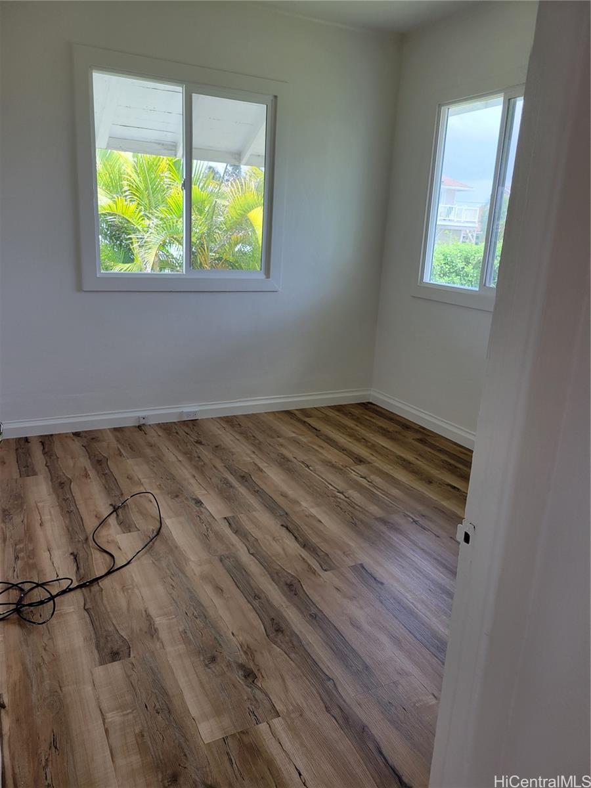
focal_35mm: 26
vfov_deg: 67.3
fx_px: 592
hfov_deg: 53.1
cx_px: 296
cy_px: 394
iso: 40
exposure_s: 1/201
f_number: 1.8
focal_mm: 5.4
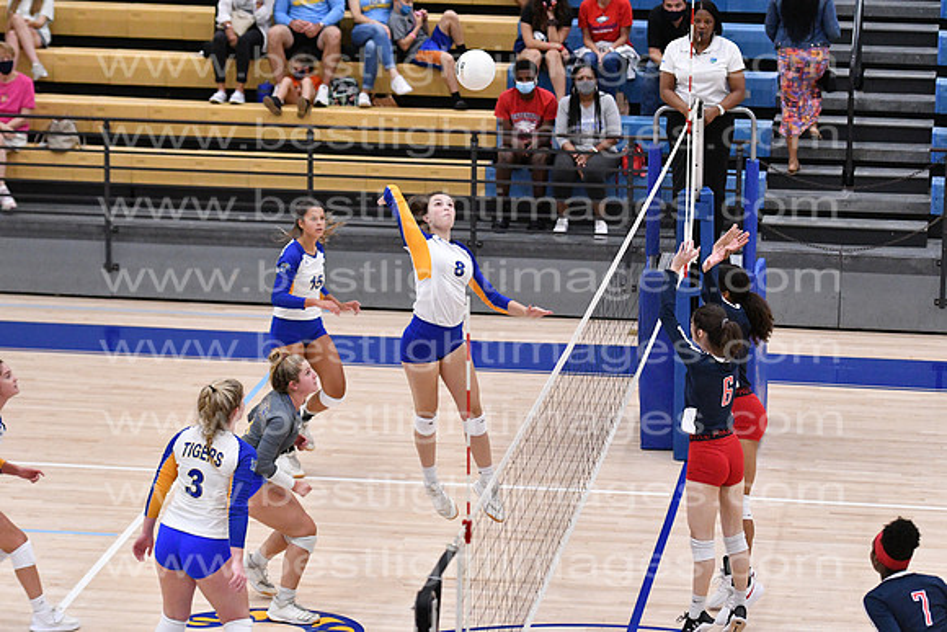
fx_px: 3552
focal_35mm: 135
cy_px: 316
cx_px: 474
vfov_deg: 10.2
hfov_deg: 15.2
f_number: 3.2
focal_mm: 90
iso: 6400
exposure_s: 1/1000
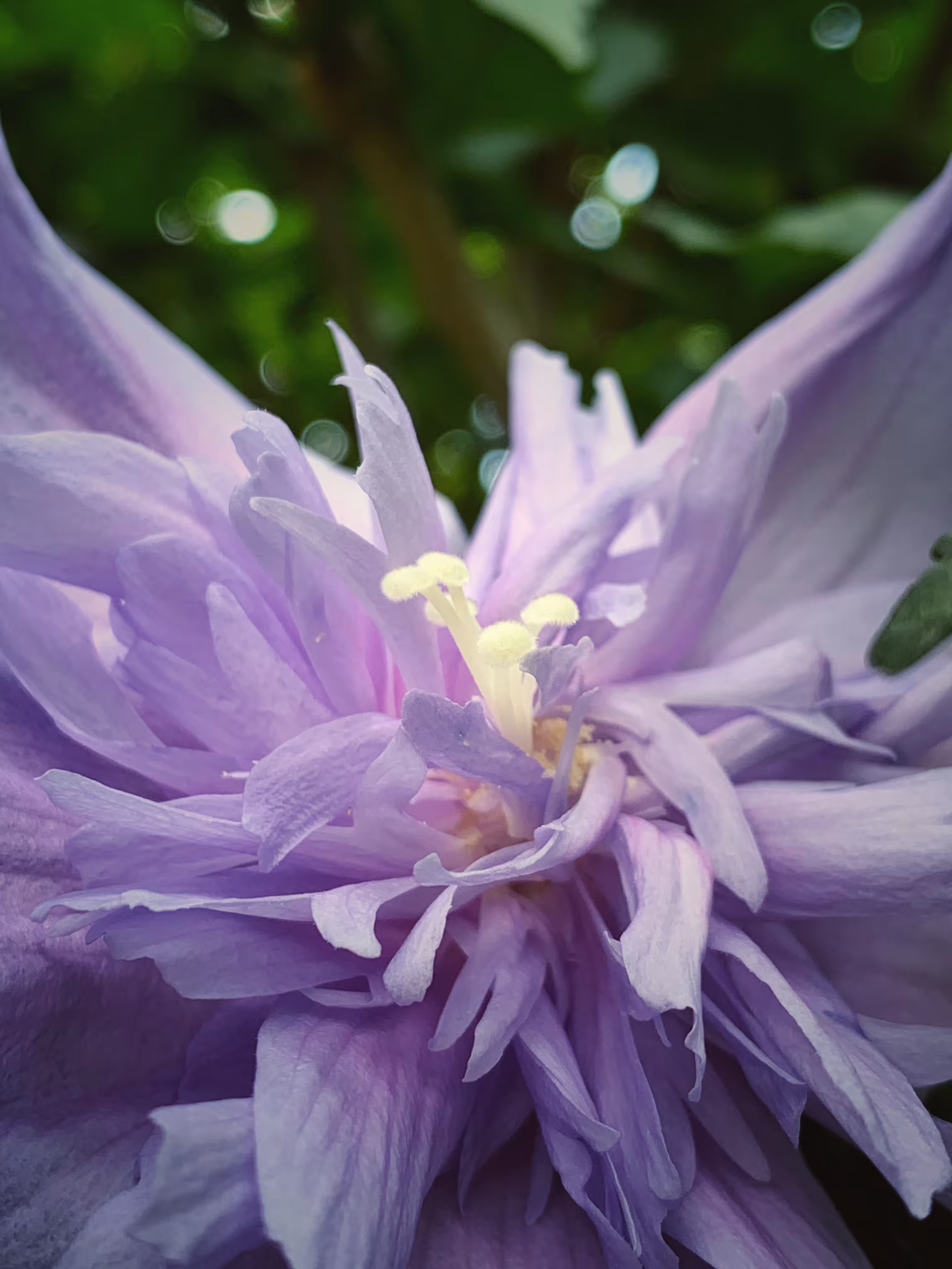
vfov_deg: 36.8
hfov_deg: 28.0
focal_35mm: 52
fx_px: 1907
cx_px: 476
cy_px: 634
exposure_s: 1/144
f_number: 1.8
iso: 25
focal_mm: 4.25
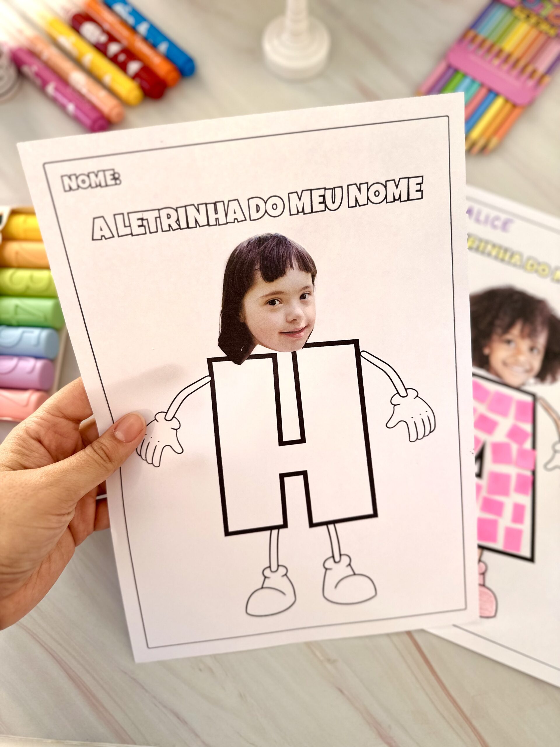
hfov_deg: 56.8
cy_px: 374
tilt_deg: -77.8
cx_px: 280
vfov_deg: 71.6
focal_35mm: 24
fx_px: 518
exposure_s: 1/120
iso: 64
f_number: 1.78
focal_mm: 6.86
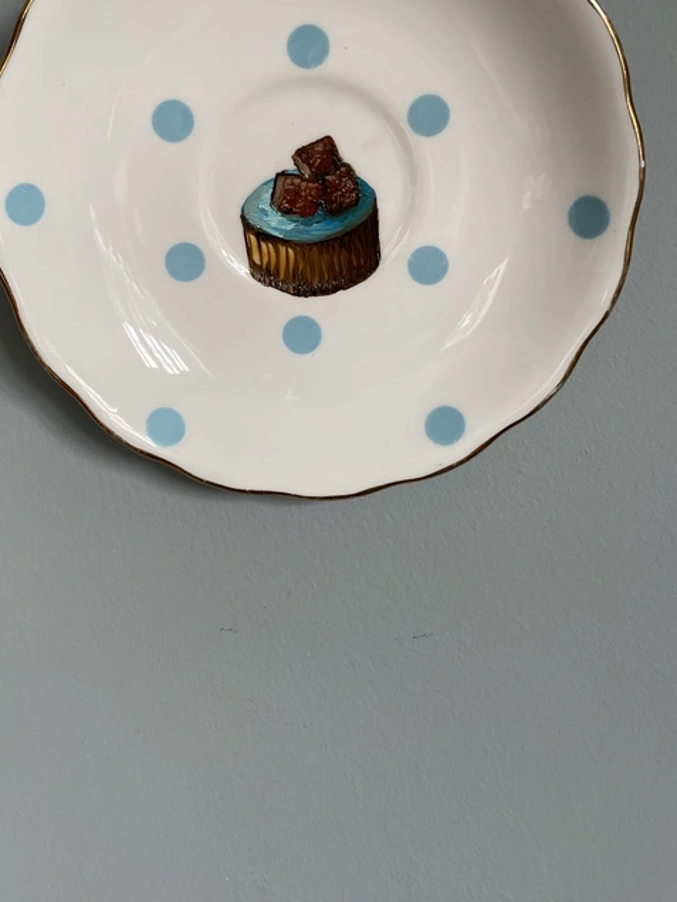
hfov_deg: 39.5
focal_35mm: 36
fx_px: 939
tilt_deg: -4.6
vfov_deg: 50.7
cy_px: 328
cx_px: 284
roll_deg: +1.3
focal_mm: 4.2
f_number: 1.6
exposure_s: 1/121
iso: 80
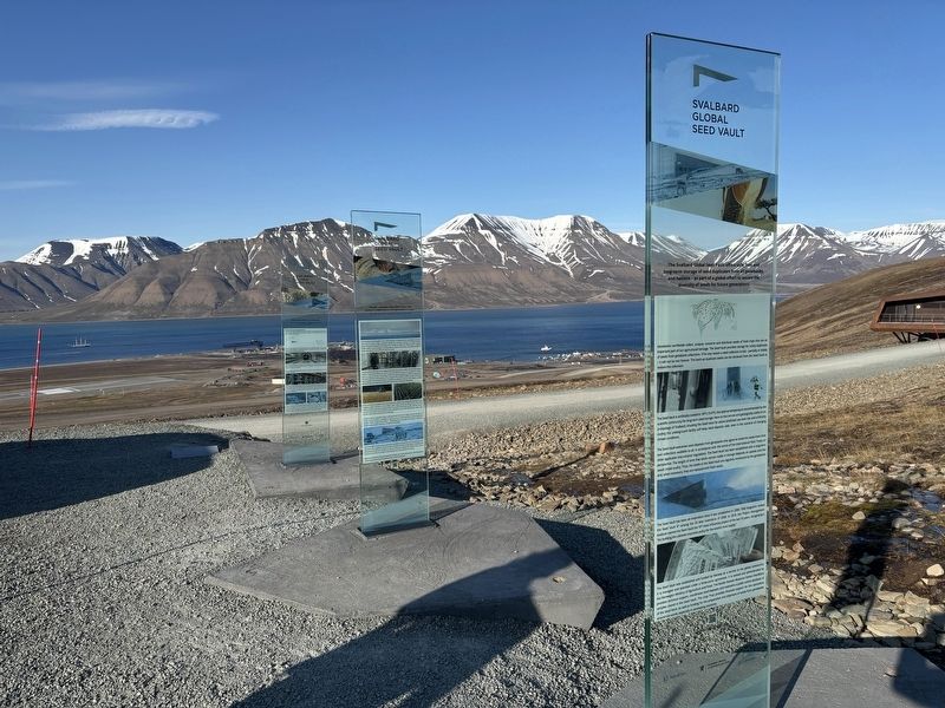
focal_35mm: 26
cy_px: 354
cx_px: 472
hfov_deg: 67.3
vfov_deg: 53.1
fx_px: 710
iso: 50
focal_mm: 5.96
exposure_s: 1/4082
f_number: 1.6
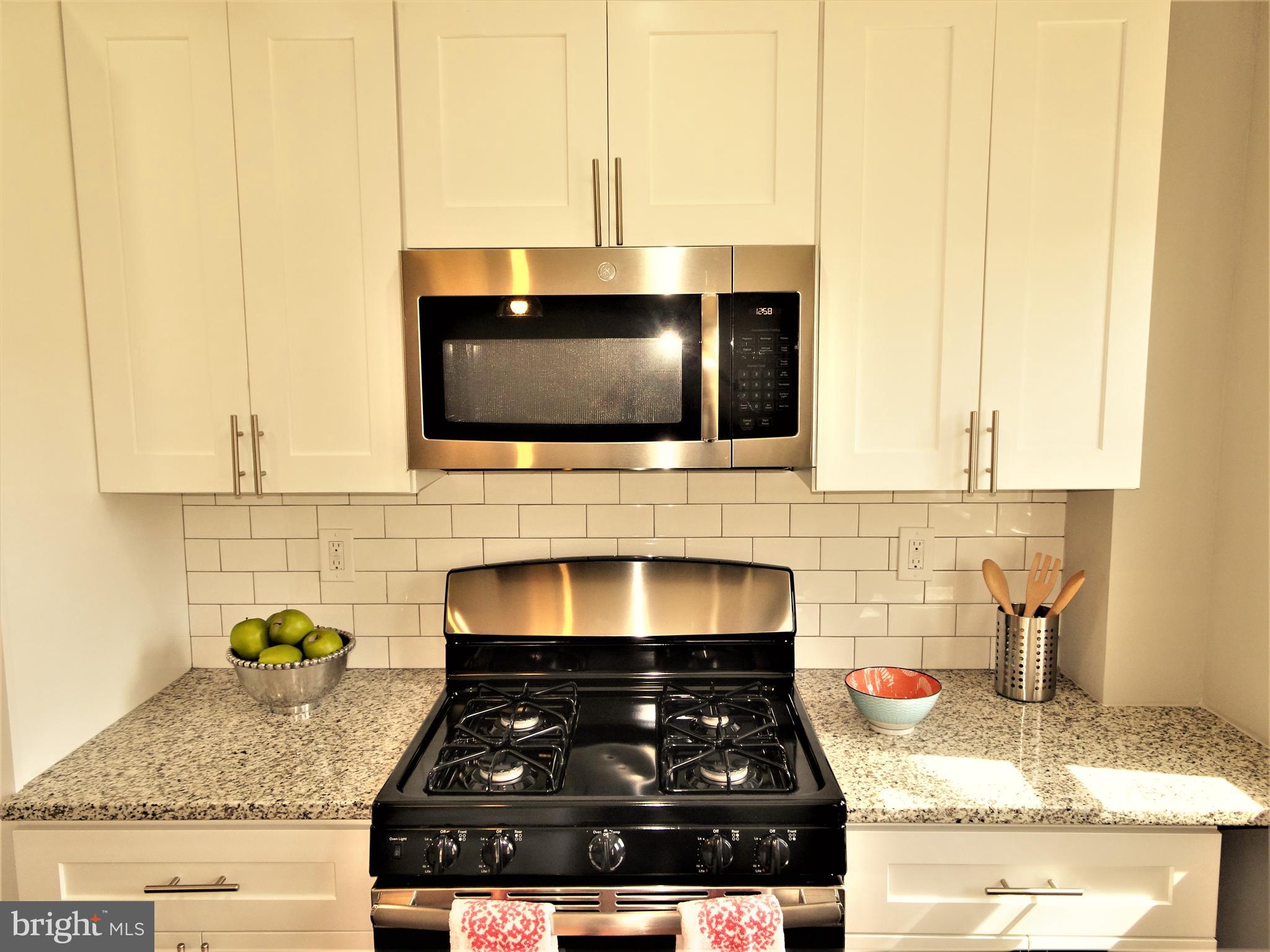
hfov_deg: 71.6
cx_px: 635
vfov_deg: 56.8
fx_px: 880
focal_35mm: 24
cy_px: 476
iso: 80
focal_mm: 4.1
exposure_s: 1/40
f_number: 3.5
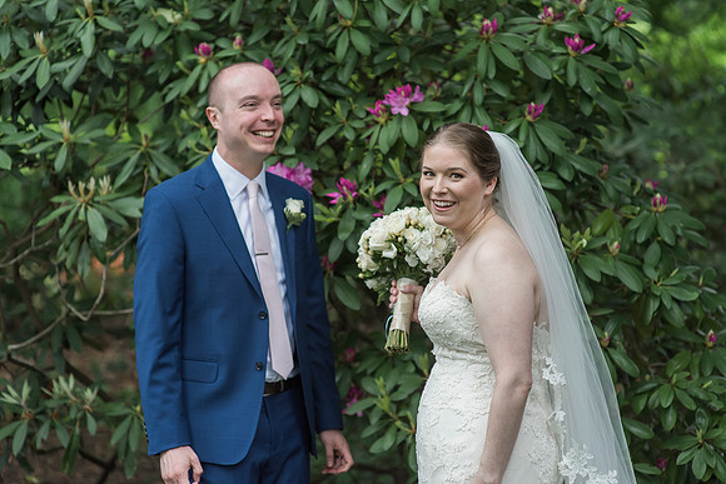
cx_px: 363
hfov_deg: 23.9
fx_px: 1714
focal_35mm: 85
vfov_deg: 16.1
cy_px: 242
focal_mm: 85
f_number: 2.8
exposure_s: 1/1600
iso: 800
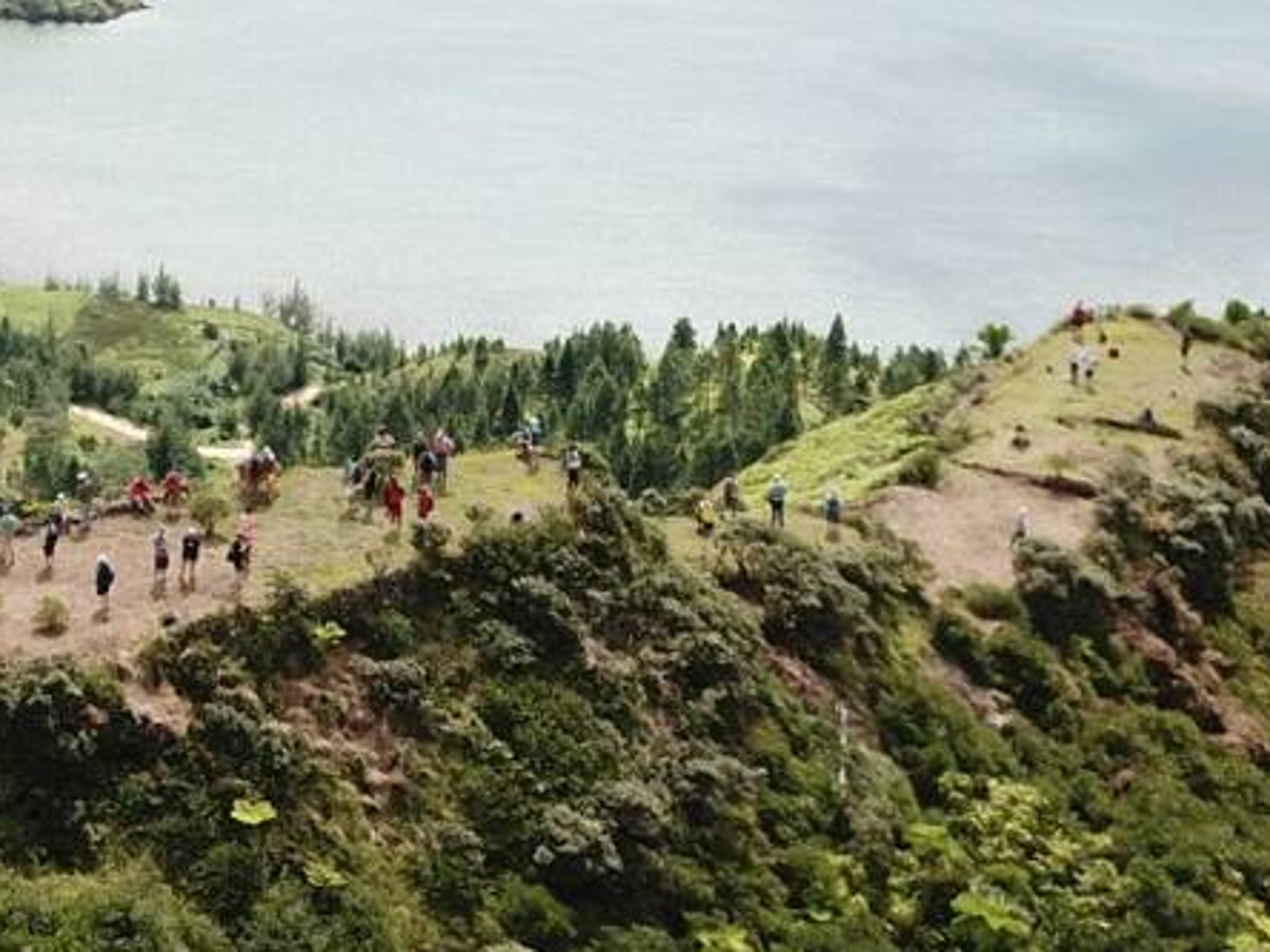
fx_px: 2935
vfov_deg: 18.1
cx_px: -260
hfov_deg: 22.5
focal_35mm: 80
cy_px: 44
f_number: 2.2
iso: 100
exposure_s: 1/126
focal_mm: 4.73
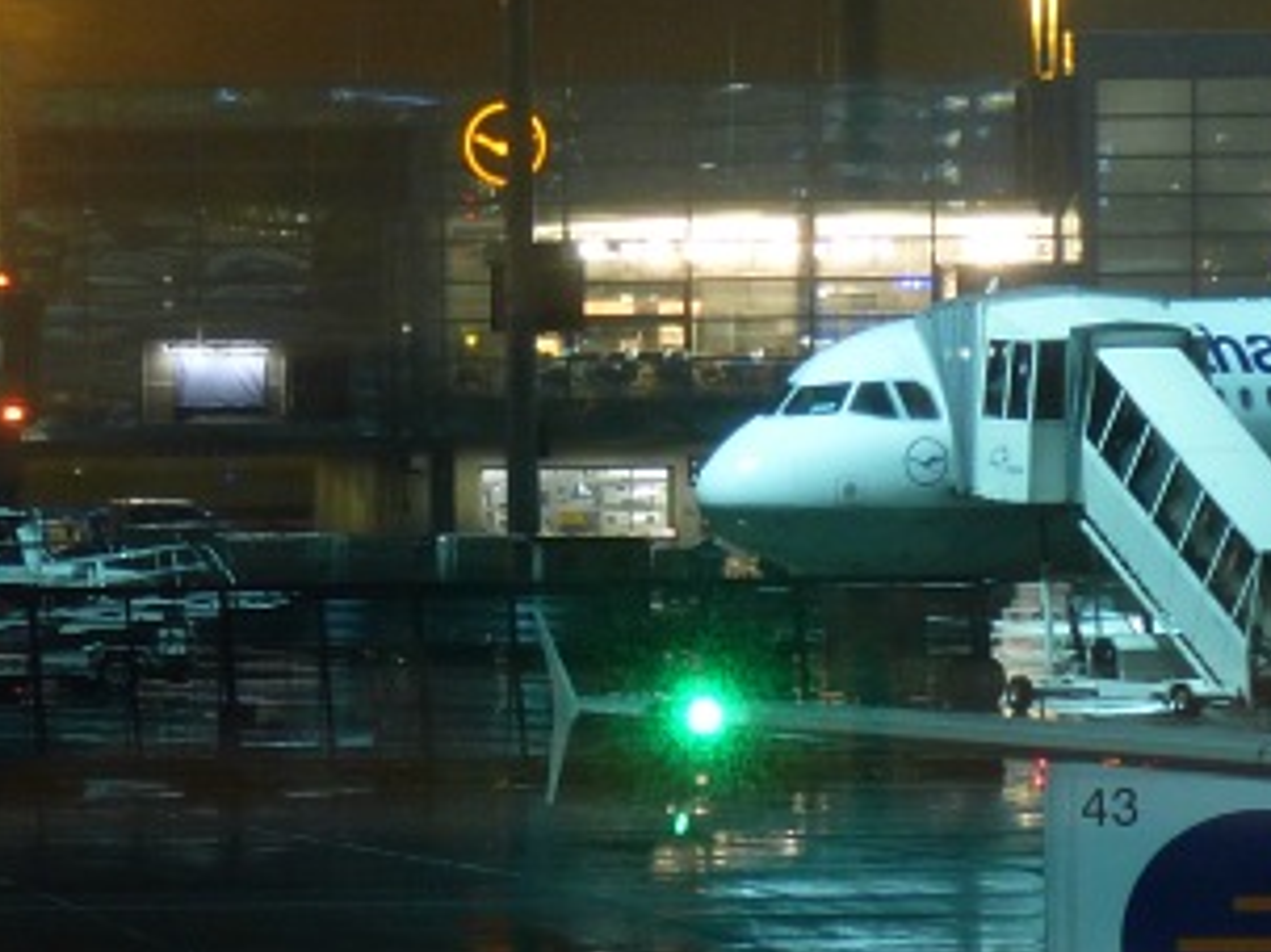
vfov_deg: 3.6
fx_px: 15268
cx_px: 654
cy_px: 424
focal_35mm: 416
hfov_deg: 4.8
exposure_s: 2.5
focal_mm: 22.1
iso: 100
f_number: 5.7
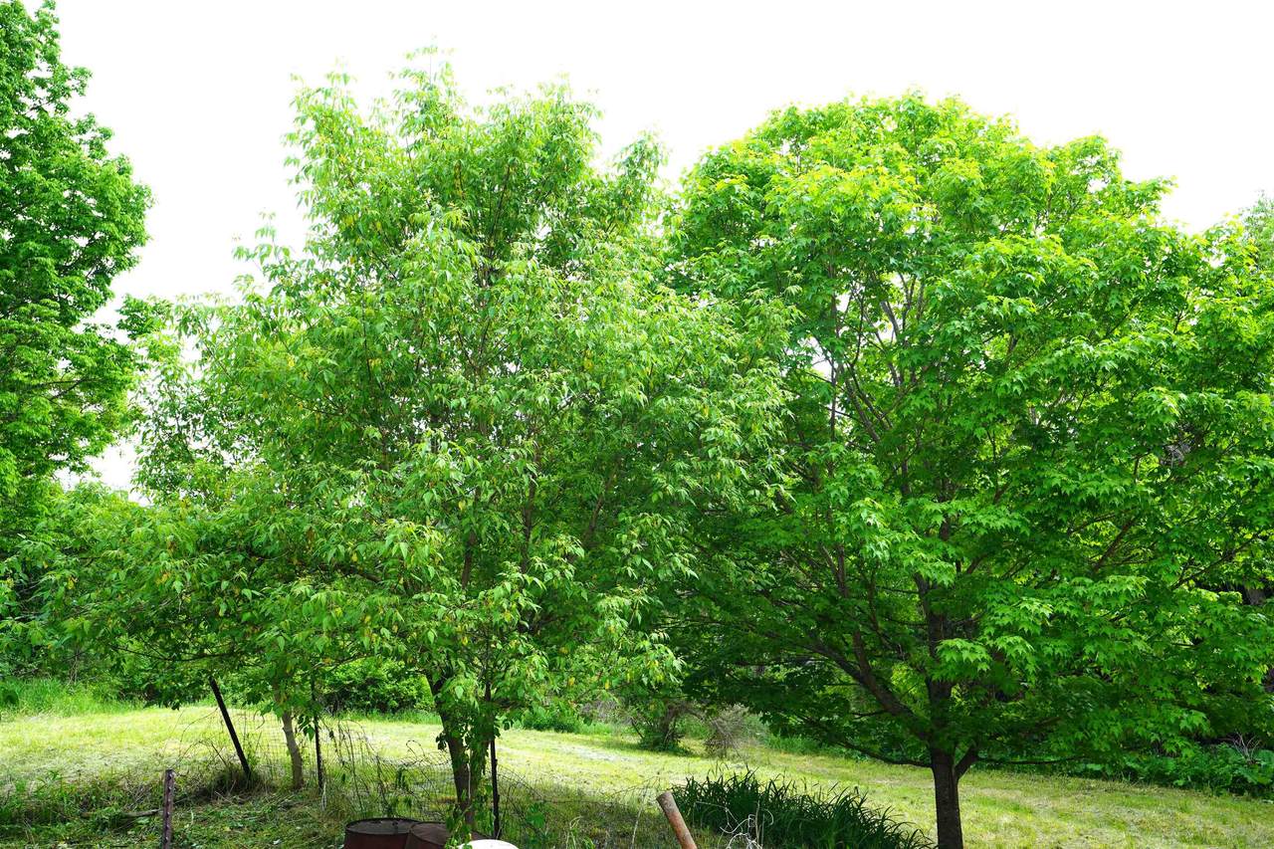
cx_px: 637
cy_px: 424
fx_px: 1132
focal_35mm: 32
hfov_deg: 58.7
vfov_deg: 41.1
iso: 100
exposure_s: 1/100
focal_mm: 32
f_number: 6.3
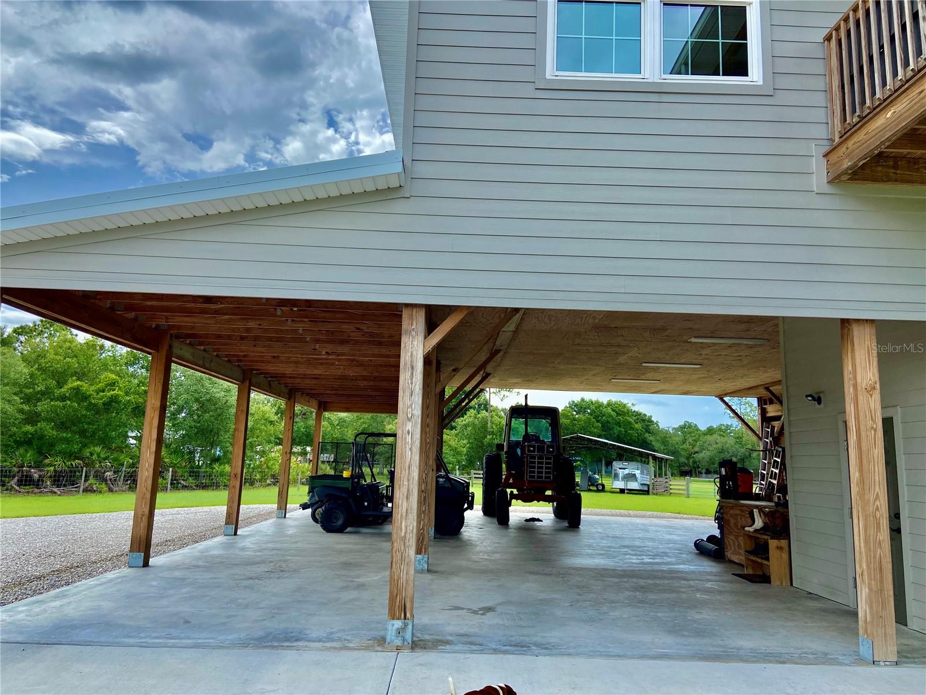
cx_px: 463
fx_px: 696
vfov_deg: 53.1
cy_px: 348
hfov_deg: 67.3
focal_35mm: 26
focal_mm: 4.25
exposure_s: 1/1053
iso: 32
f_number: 1.8
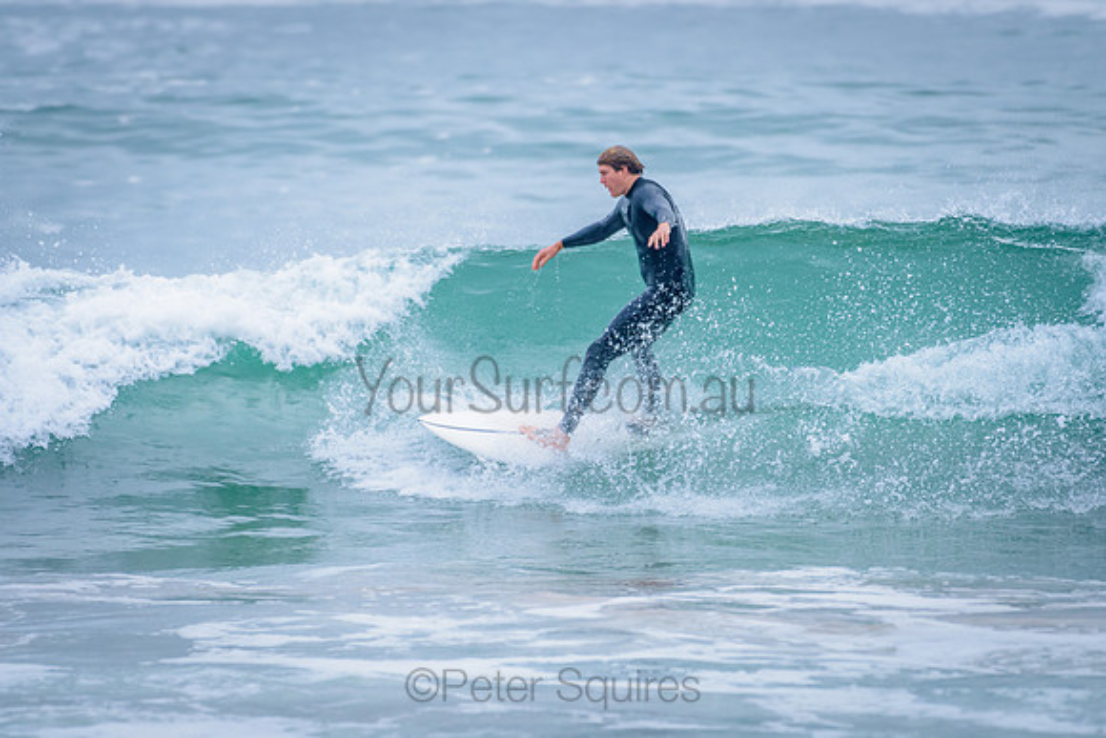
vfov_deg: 2.2
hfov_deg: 3.4
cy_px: 286
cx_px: 511
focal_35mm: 613
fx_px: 18834
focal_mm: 500
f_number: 5.6
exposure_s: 1/2000
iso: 1100
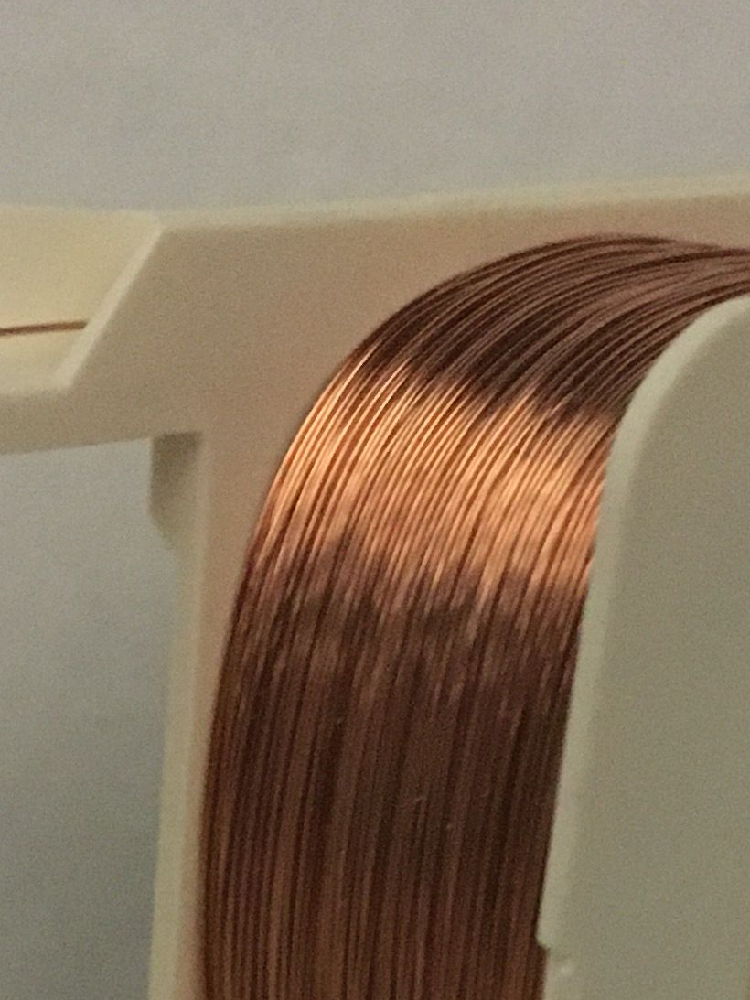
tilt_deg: -23.4
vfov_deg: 17.3
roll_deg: -1.2
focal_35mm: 107
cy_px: 1301
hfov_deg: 13.8
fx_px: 3090
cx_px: 198
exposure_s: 1/15
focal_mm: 4.15
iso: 500
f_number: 2.2
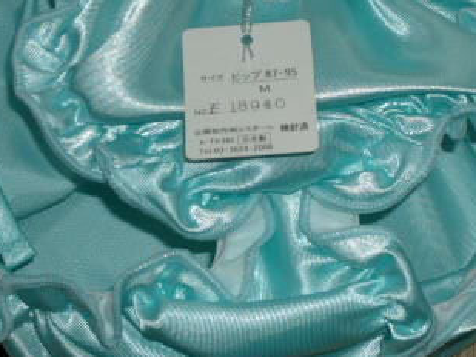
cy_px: 122
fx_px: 2449
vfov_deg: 8.3
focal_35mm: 178
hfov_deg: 11.1
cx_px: 311
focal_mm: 14.3
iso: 100
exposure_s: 1/60
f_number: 4.6
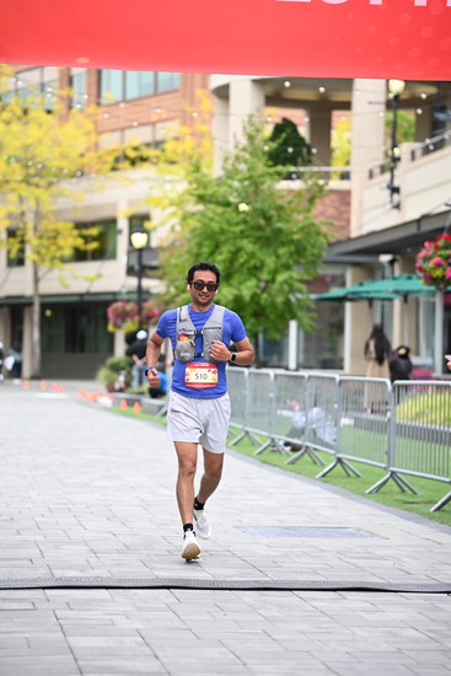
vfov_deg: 19.5
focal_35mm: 105
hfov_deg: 13.0
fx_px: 1972
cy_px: 338
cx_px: 226
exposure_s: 1/1600
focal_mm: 105
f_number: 2.8
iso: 640
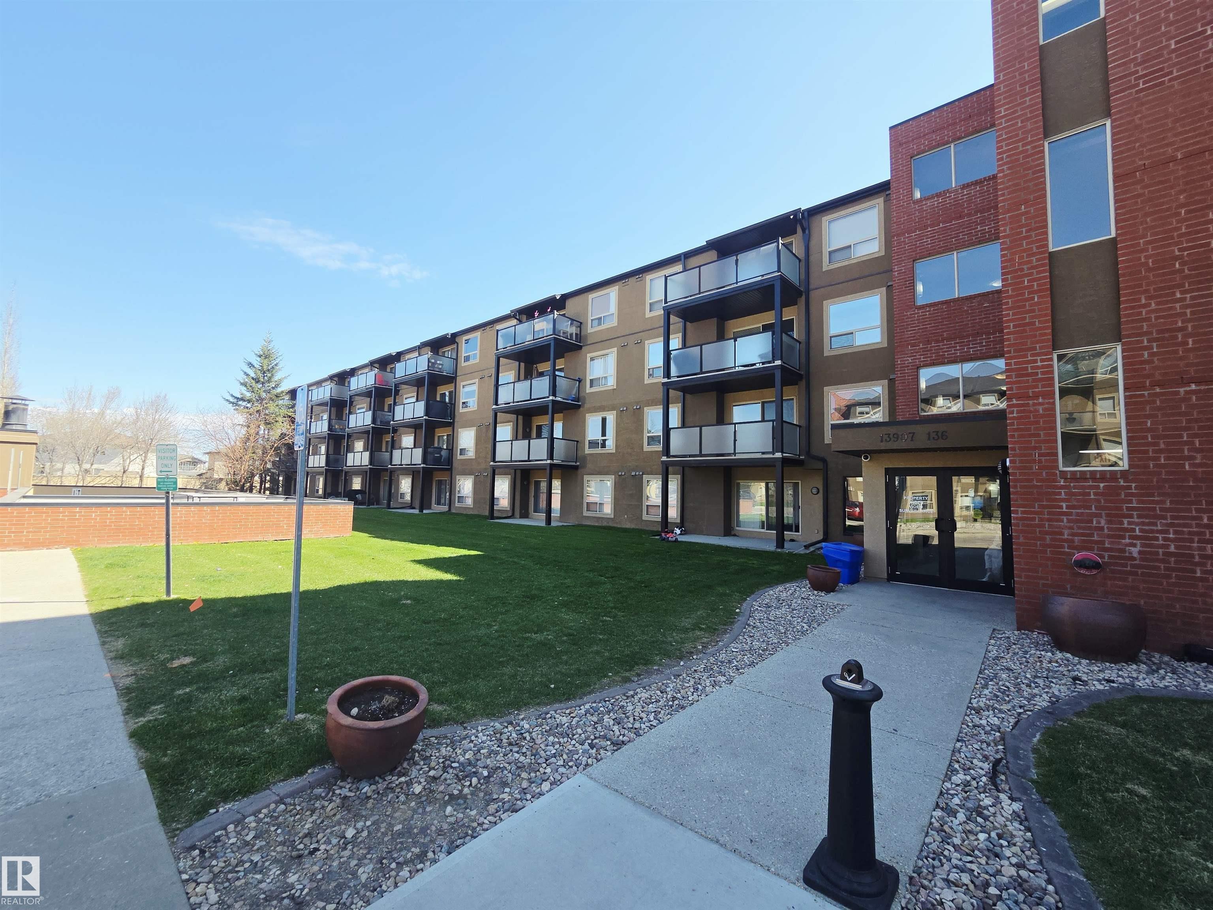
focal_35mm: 13
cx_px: 606
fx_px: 456
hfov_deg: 106.2
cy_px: 455
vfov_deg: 89.9
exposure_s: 1/1484
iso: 100
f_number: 2.2
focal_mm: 2.2
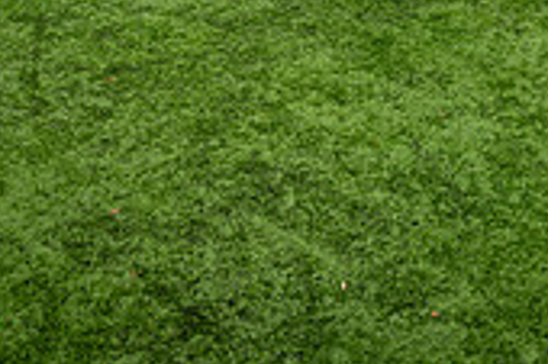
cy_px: -253
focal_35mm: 82
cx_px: 438
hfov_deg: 24.4
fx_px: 1247
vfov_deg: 14.9
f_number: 2.8
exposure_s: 1/500
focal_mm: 24
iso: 100
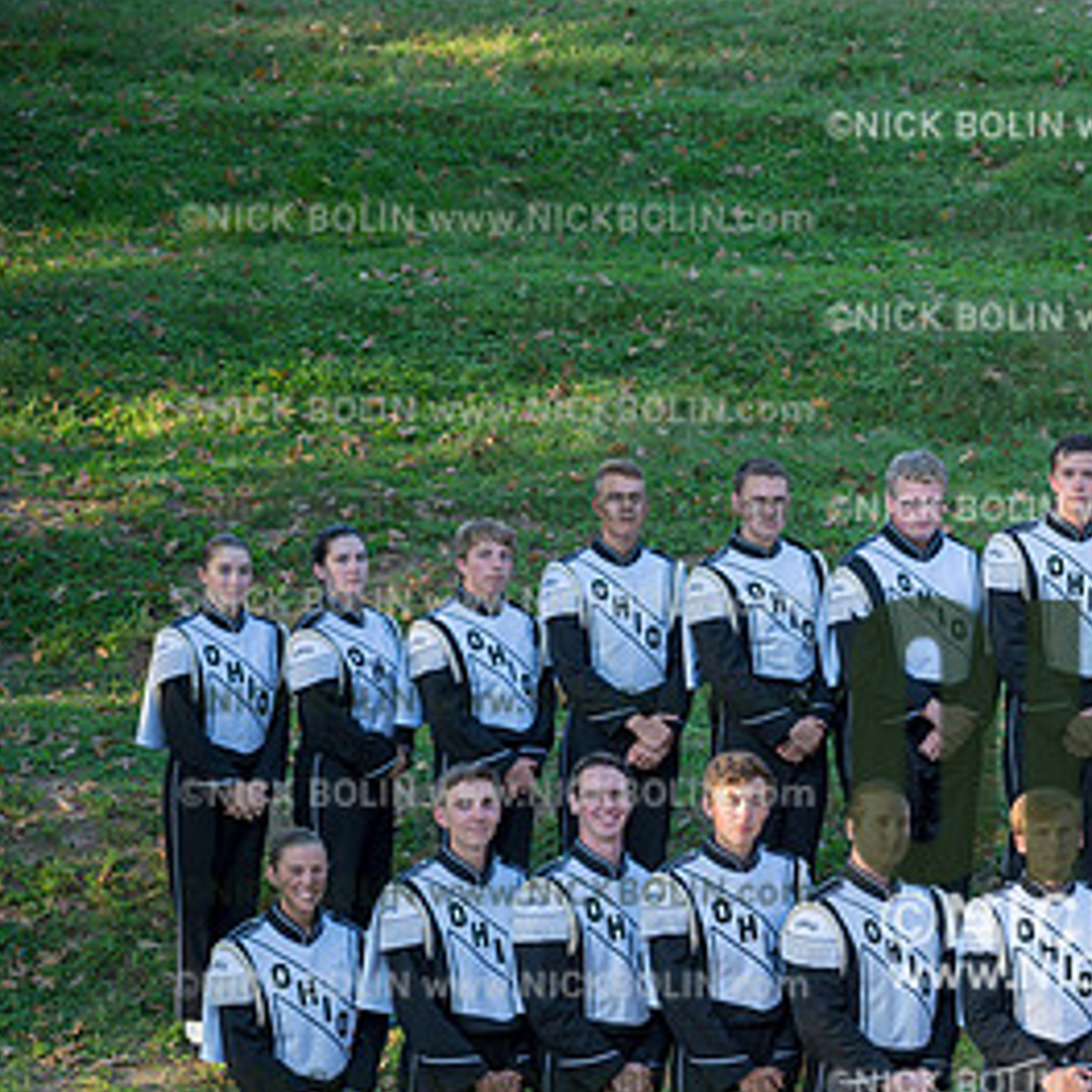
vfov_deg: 13.5
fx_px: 4604
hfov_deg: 13.3
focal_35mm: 129
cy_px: 796
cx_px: 1142
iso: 125
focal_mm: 69
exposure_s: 1/160
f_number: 4
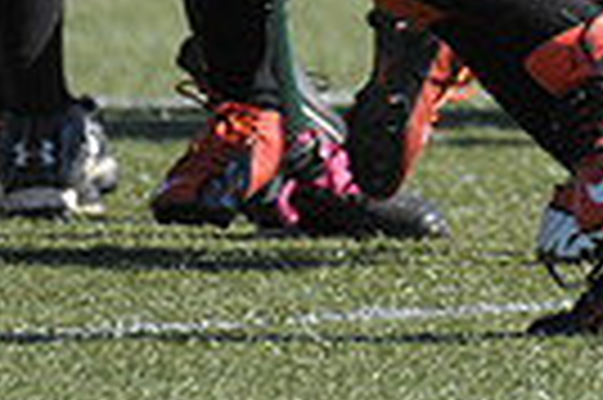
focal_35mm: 2142
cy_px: -398
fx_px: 35835
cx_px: 504
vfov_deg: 0.6
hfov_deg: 1.0
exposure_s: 1/3200
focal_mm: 330
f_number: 4
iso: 640
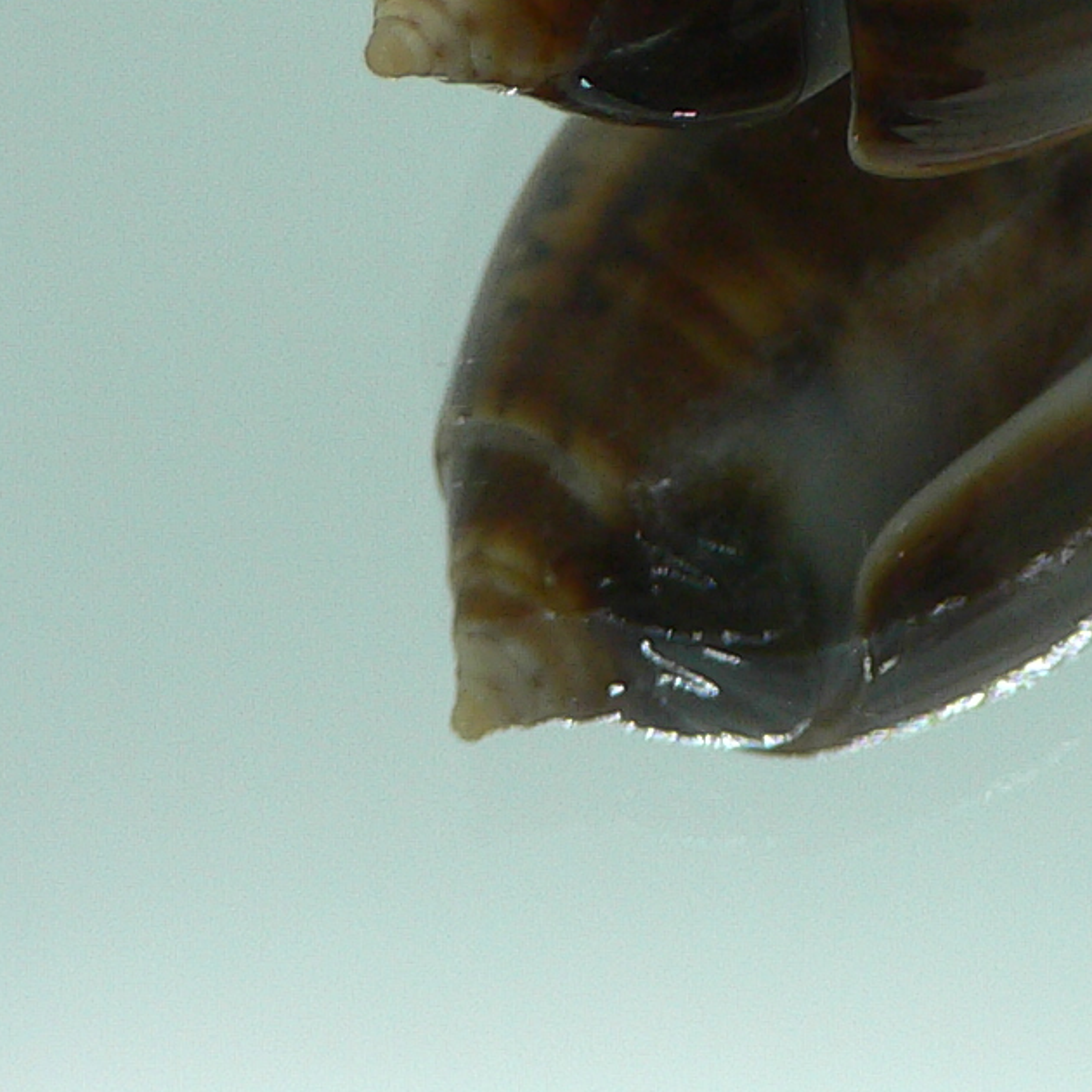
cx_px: 1078
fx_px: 3533
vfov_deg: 16.8
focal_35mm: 99
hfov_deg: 17.2
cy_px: -199
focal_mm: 4.6
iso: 100
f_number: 2.8
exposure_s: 1/60
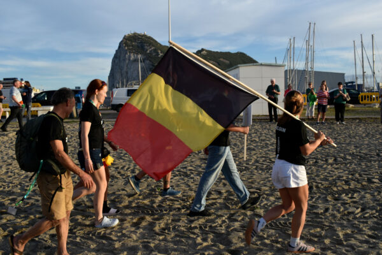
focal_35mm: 38
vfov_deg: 35.5
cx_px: 191
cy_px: 128
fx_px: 398
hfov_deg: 51.3
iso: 200
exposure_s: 1/250
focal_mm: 25
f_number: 8
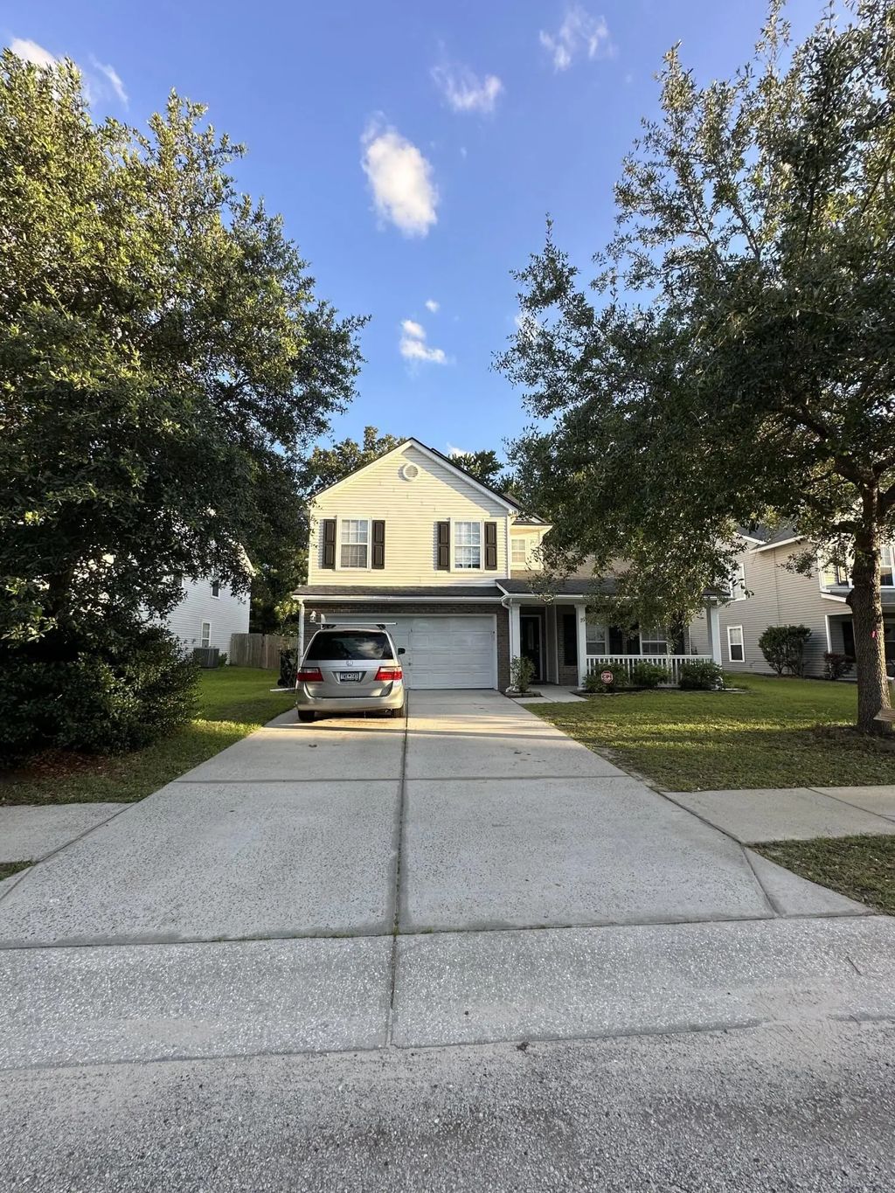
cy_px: 596
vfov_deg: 102.1
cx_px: 448
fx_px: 483
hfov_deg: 85.7
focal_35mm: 14
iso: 40
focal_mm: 2.22
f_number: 2.2
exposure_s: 1/416
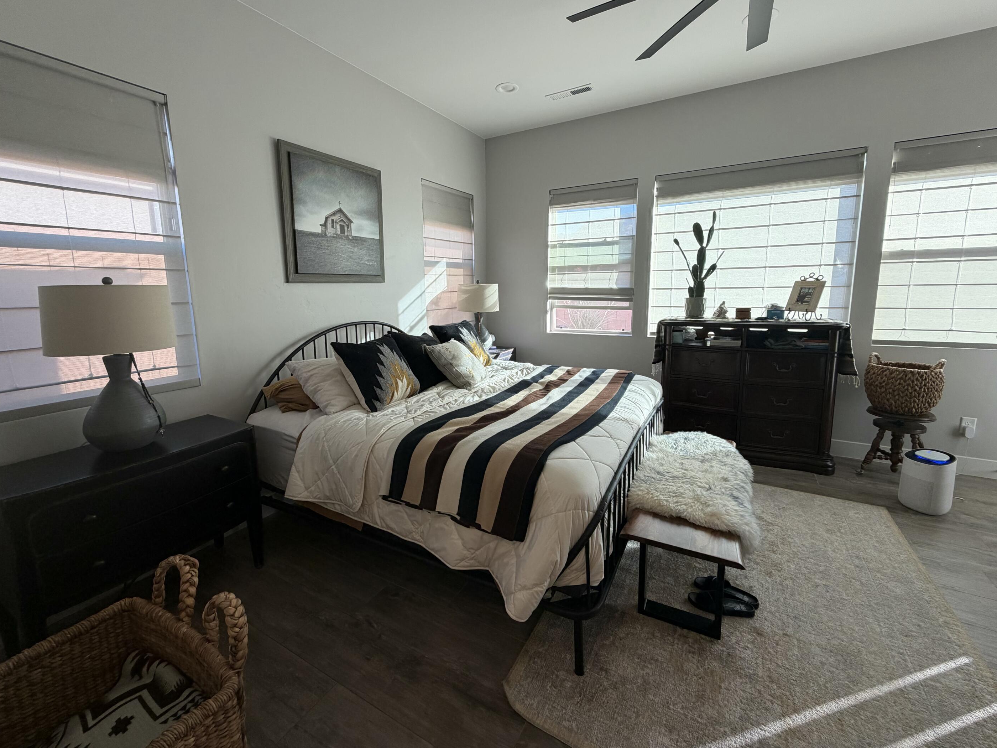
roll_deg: +1.2
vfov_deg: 81.6
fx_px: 432
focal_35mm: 15
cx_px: 484
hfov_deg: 98.1
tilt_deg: -8.0
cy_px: 348
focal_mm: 2.22
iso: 125
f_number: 2.2
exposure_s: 1/120
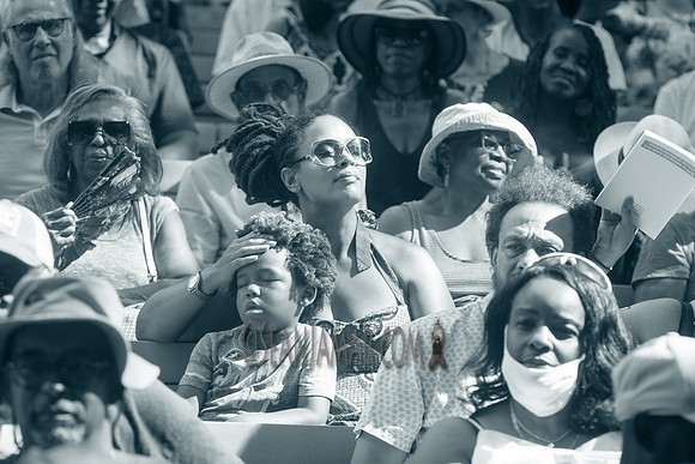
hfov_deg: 9.0
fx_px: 4396
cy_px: 225
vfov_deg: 6.0
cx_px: 331
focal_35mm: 228
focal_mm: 145
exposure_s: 1/1000
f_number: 4
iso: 500
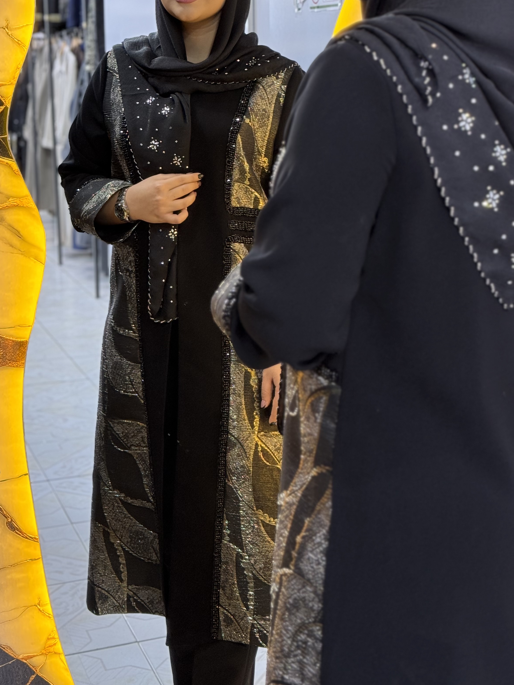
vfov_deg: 31.0
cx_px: 278
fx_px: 1228
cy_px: 250
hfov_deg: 23.6
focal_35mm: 62
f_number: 1.78
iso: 100
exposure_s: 1/50
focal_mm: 6.76
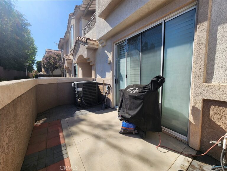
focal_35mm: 13
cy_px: 86
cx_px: 114
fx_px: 85
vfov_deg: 89.9
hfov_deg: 106.2
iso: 50
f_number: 2.2
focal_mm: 2.2
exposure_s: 1/1668
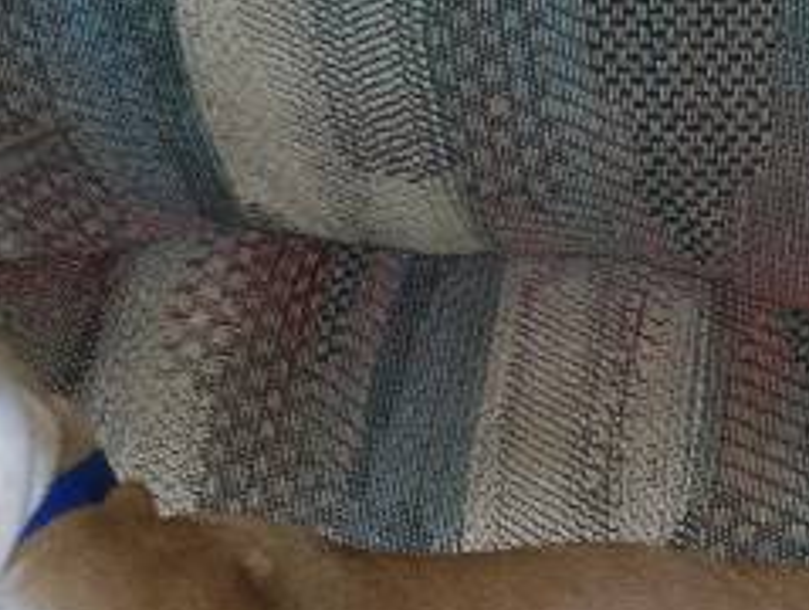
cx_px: 413
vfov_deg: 8.9
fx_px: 3885
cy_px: 730
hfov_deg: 11.9
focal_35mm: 166
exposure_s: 1/60.1
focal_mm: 10.4
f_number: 3.6
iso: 50
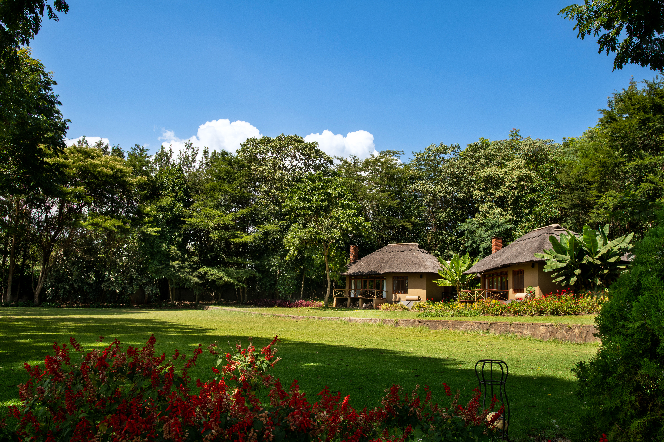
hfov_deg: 61.9
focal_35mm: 30
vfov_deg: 43.6
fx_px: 553
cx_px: 332
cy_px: 221
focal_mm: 30
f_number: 13
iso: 200
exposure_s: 1/160
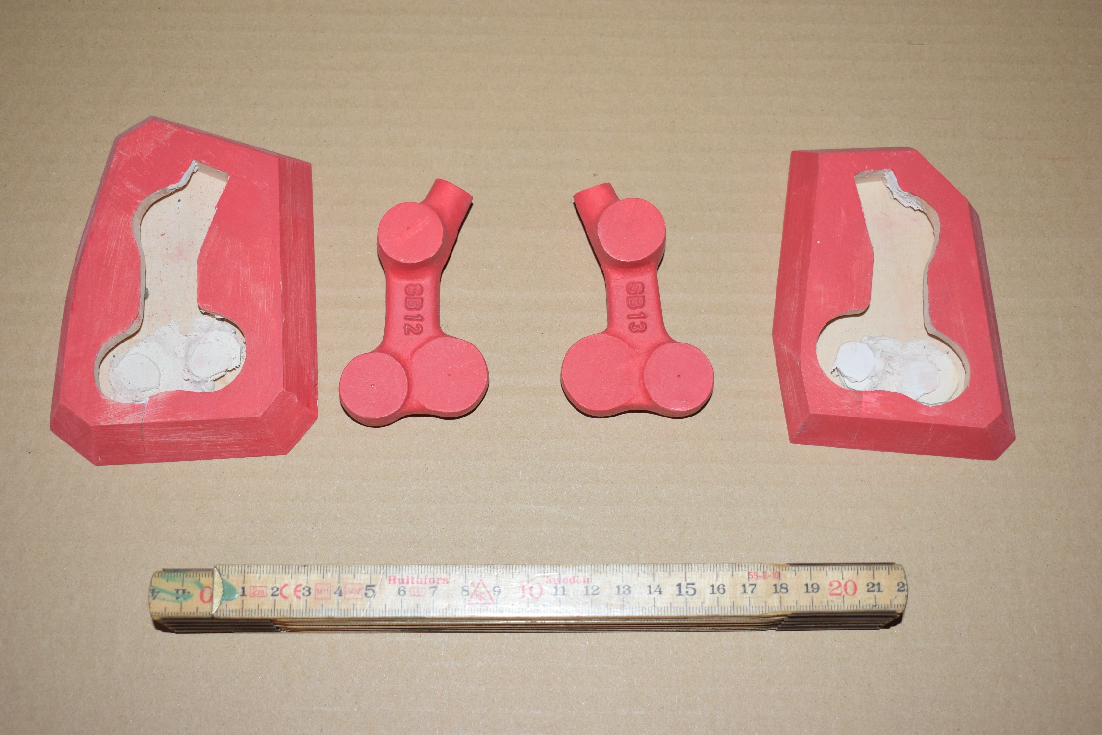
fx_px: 1470
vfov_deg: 28.1
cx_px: 551
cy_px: 368
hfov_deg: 41.1
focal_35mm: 48
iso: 800
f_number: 5.6
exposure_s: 1/125
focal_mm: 32
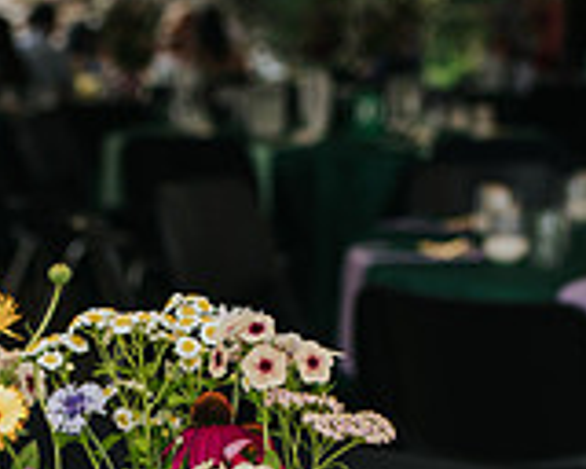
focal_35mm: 121
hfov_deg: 15.7
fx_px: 2099
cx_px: 81
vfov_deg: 12.4
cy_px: 594
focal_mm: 35
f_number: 3.2
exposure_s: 1/200
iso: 800
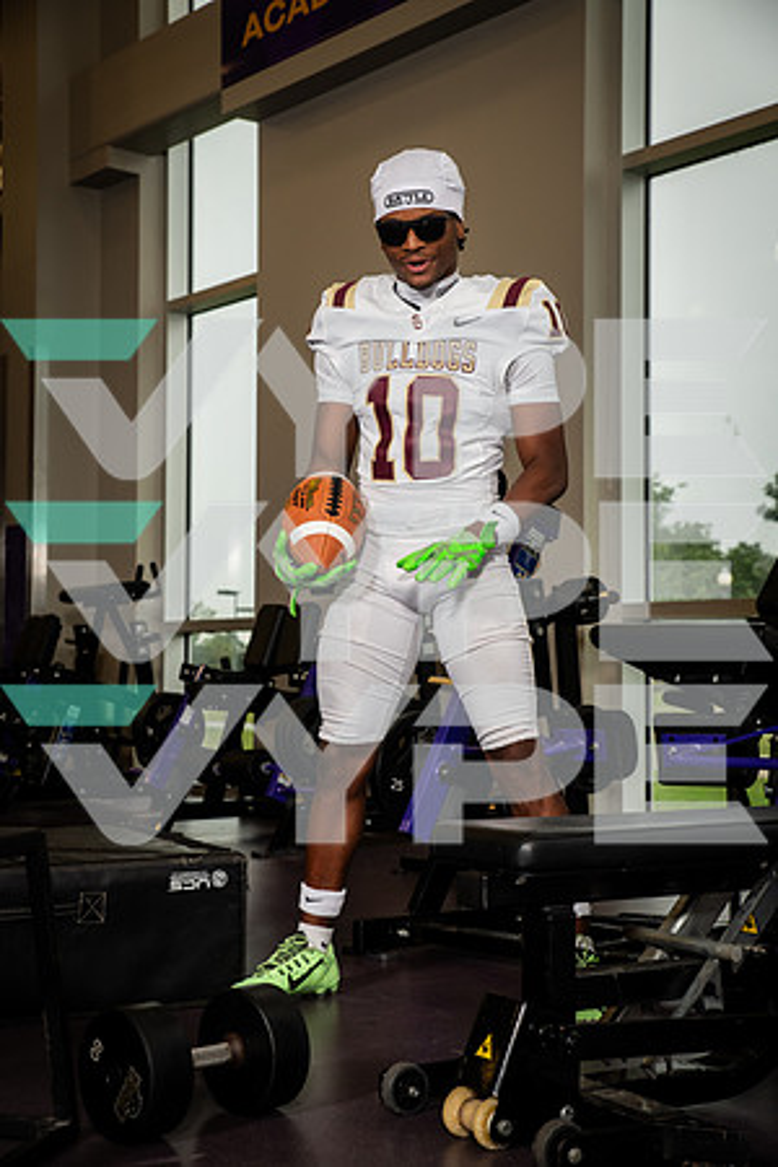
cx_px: 389
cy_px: 584
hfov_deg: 24.6
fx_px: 1783
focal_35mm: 55
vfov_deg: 36.2
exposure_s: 1/250
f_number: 5.6
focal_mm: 55
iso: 500
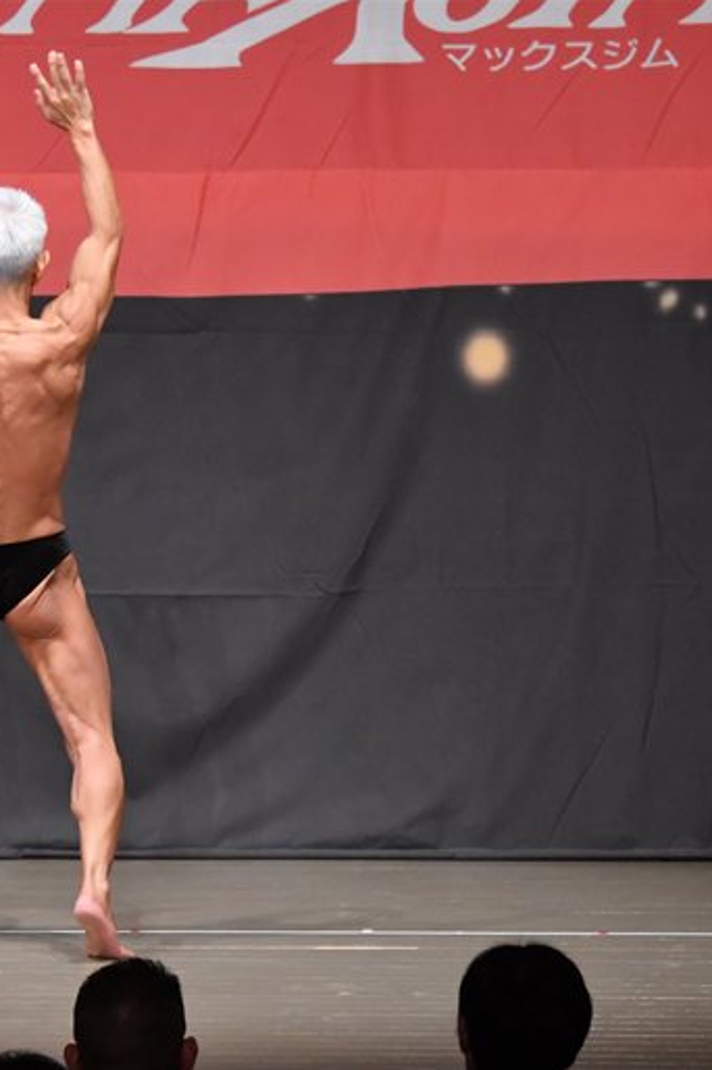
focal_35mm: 282
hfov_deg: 4.9
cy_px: 535
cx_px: 59
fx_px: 8377
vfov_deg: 7.3
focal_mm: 125
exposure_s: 1/400
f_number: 5.6
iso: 6400
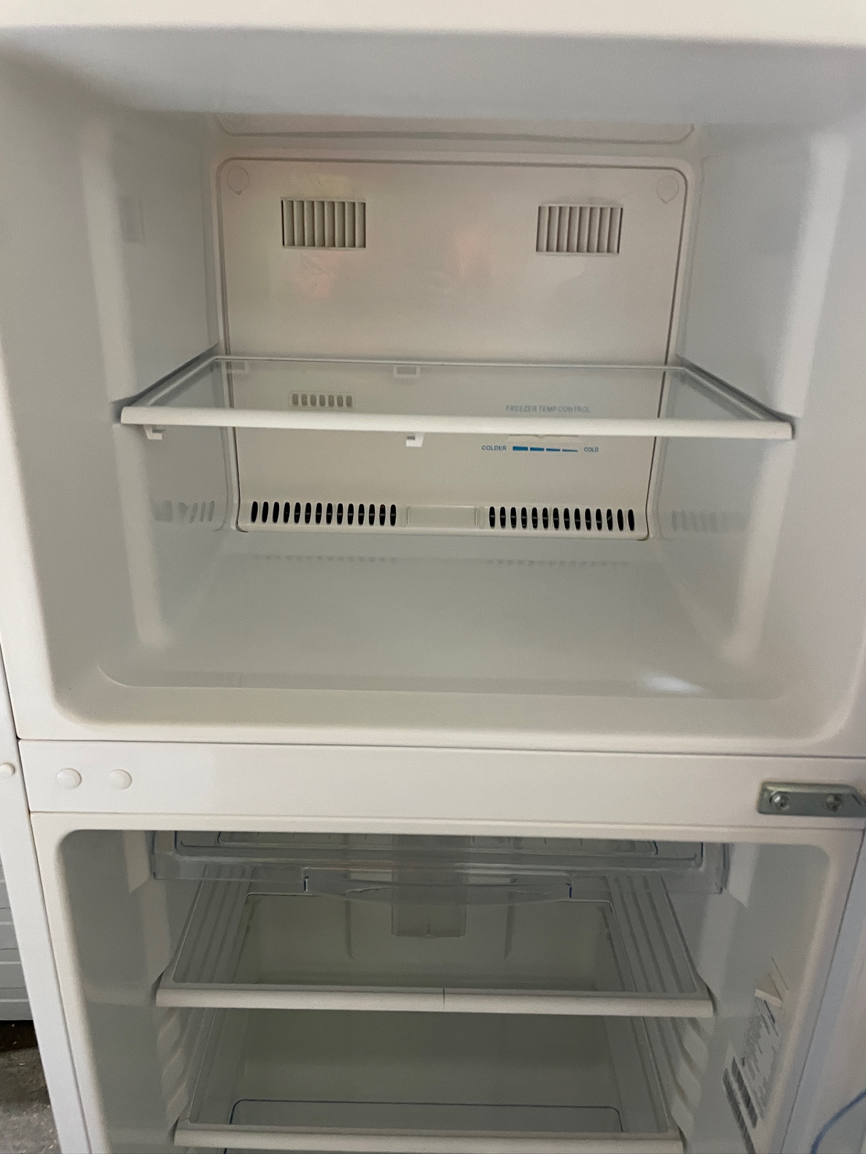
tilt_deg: -25.2
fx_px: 867
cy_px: 577
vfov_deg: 67.3
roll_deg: -4.2
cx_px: 433
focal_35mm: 26
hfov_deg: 53.1
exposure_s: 1/50
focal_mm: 4.2
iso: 250
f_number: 1.6
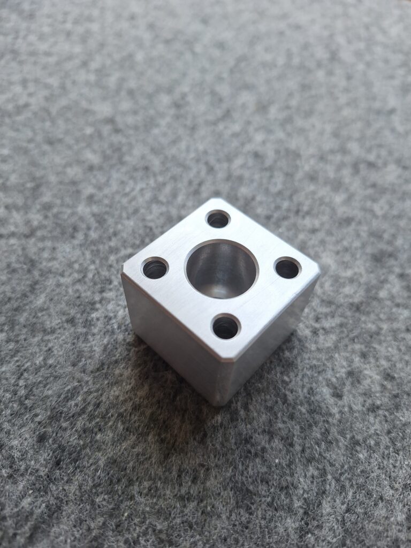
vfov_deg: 73.9
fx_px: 364
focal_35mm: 23
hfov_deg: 58.9
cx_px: 206
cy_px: 274
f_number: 1.8
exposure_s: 1/100
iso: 50
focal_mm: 5.54
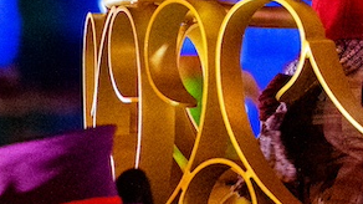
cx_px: 561
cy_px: -275
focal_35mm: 1379
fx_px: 13268
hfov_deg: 1.6
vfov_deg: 0.9
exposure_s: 1/250
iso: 2500
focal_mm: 200
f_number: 2.8
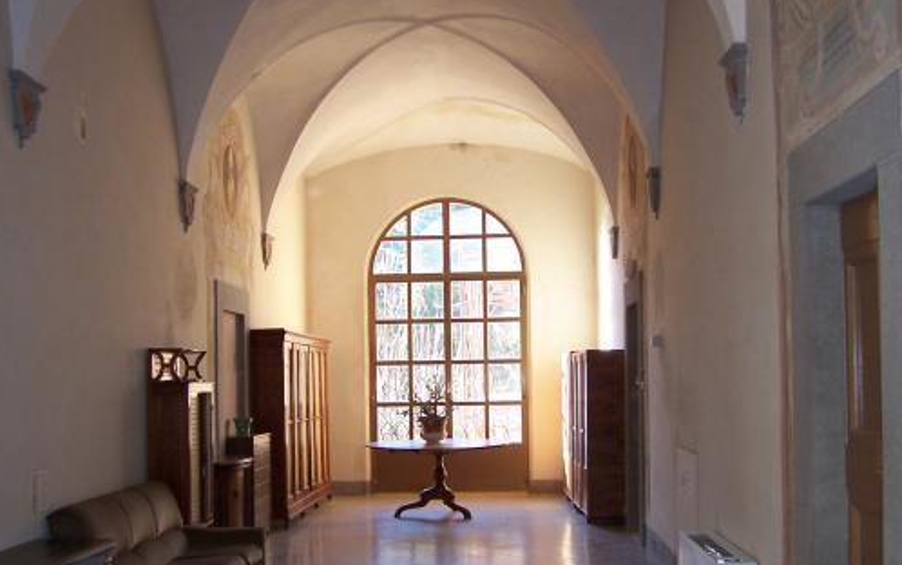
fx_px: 1205
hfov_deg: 41.0
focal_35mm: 49
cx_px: 438
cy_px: 339
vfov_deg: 26.3
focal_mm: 6
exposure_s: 1/60
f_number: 3
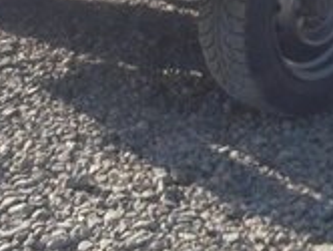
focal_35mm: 111
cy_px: -49
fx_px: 1069
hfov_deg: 17.4
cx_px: 313
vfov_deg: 13.0
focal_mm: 3.7
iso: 40
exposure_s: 1/1024
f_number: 1.9
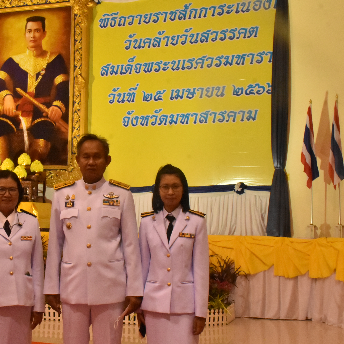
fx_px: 641
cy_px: 177
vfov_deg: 30.0
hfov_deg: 29.7
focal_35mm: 57
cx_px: 99
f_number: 18
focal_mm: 24
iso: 3200
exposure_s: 1/25
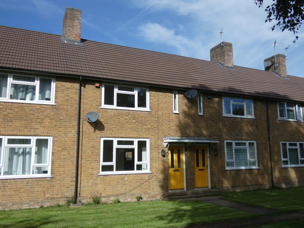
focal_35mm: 30
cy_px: 114
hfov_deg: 60.0
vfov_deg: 46.8
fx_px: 263
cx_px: 152
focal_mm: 5.3
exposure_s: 1/1000
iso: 80
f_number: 3.5
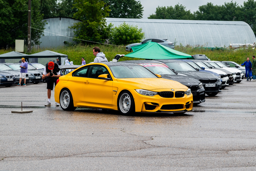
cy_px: 79
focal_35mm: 119
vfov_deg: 11.5
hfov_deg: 17.2
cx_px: 135
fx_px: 846
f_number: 6.3
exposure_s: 1/800
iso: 400
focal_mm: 85
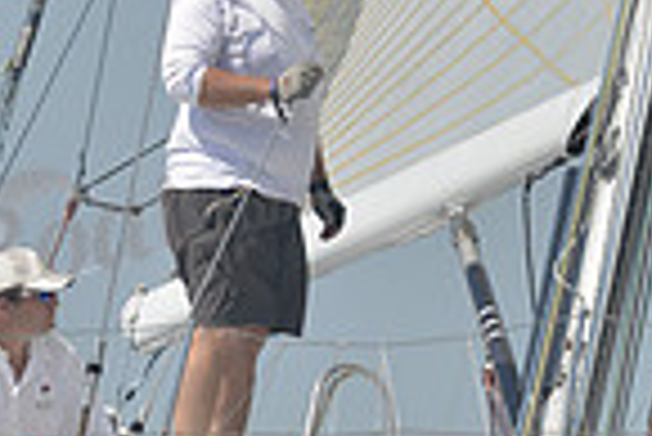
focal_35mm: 802
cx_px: 549
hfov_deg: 2.6
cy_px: 434
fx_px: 14539
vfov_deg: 1.7
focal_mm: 200
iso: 280
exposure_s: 1/1000
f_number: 7.1
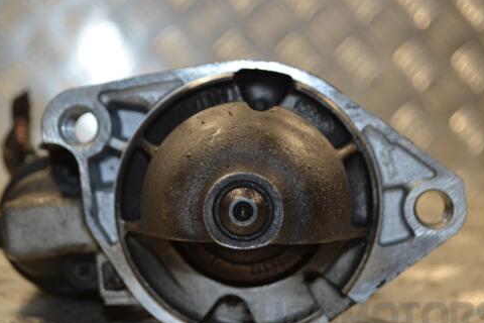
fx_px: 882
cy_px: 183
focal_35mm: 66
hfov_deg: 30.7
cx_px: 217
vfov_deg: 20.7
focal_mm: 35
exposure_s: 1/60
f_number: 5
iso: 250
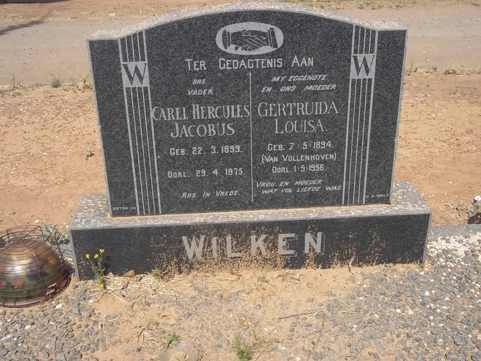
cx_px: 240
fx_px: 556
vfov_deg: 36.0
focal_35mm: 40
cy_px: 180
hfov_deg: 46.8
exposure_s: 1/320
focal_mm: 7.1
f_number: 6.3
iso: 80
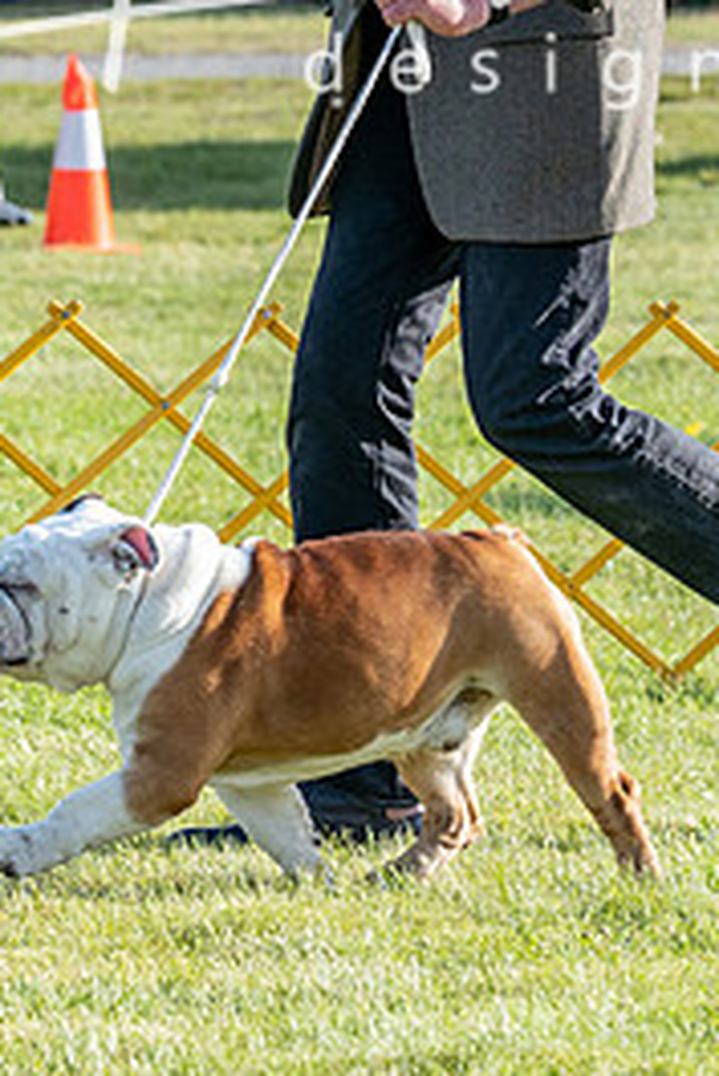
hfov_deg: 3.5
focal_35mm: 390
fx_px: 11668
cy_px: 193
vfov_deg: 5.3
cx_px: 123
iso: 640
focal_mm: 134
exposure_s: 1/1250
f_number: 6.3
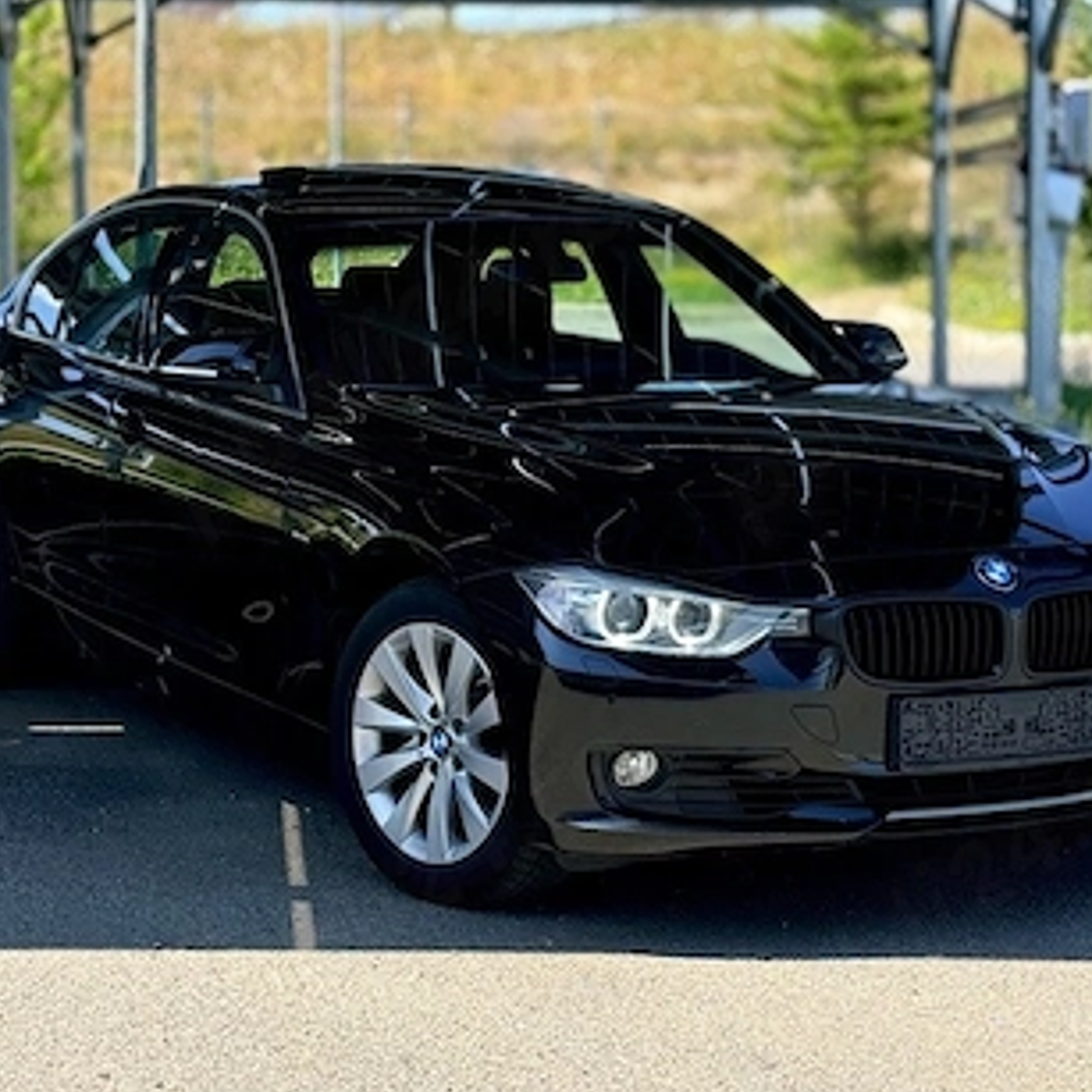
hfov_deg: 20.9
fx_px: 2962
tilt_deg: -2.0
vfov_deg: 20.8
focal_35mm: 83
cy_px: 366
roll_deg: +0.6
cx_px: 541
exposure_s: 1/1754
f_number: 1.78
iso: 80
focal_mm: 6.76
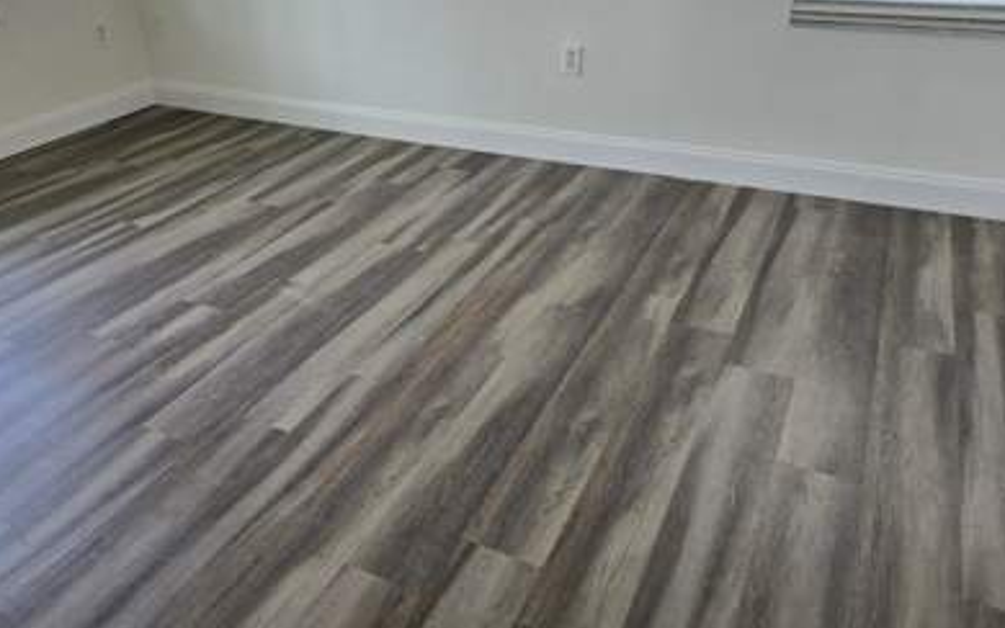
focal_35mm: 30
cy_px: 287
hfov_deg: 62.3
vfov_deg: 41.8
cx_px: 402
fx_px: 822
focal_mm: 6.3
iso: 64
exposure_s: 1/120
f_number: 1.7
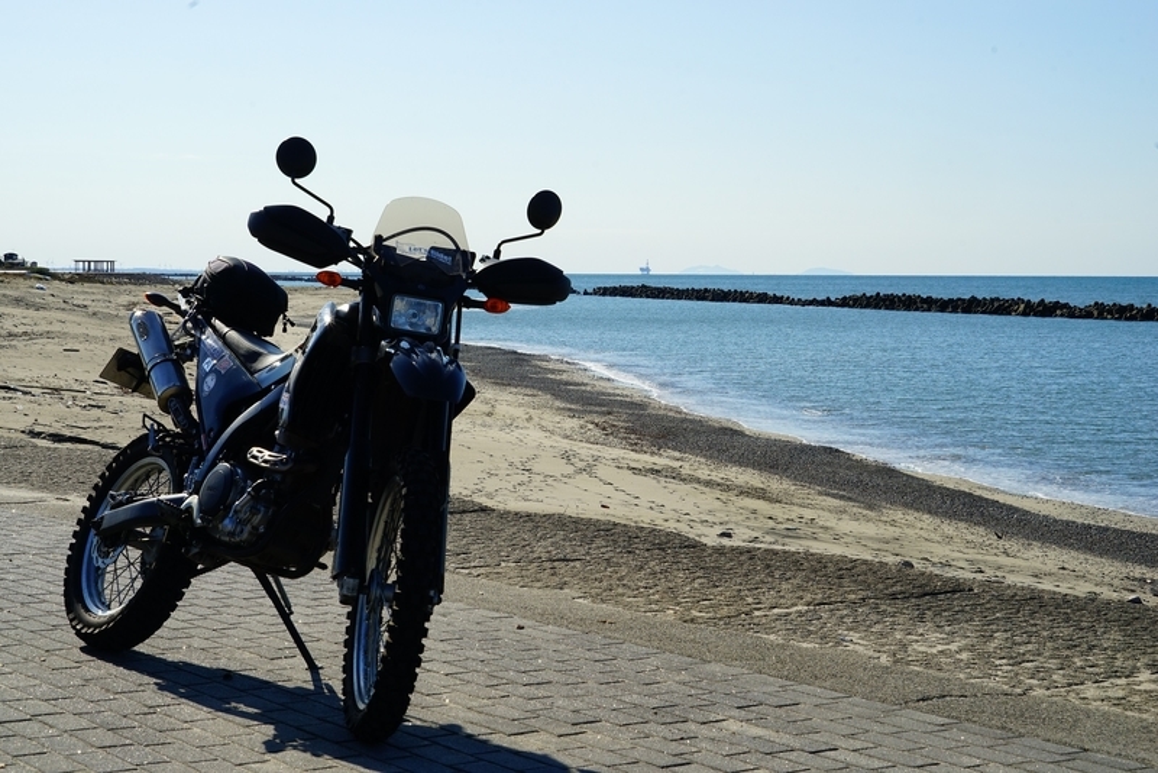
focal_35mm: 62
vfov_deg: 21.9
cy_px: 386
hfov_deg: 32.4
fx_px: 1995
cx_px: 579
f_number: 16
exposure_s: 1/350
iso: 320
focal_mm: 62
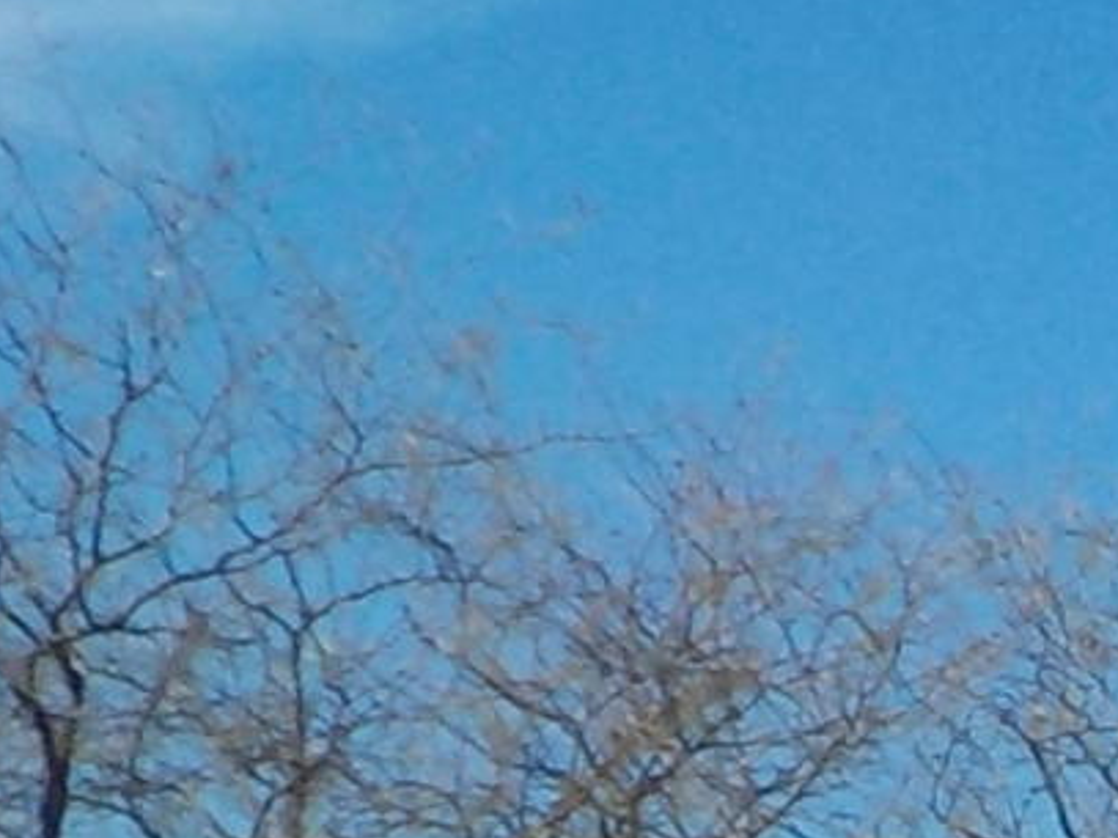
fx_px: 7136
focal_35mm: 221
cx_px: 3296
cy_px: 1893
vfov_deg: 6.4
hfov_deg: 7.8
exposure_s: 1/1250
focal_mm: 4.1
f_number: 3.3
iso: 125
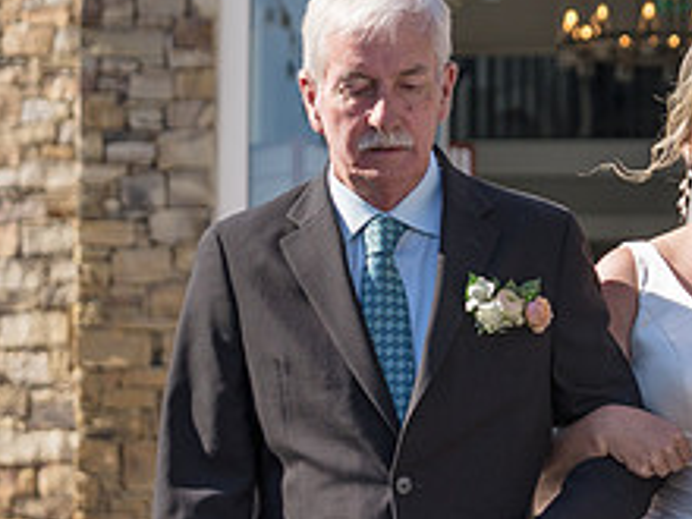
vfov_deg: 6.9
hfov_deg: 9.1
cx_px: 709
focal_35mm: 215
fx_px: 4298
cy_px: 354
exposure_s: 1/800
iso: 100
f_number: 4
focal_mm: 72
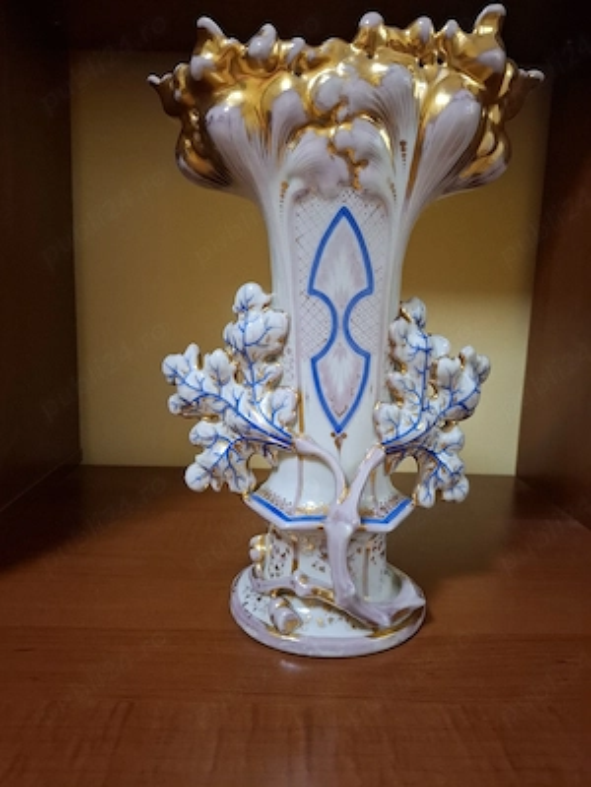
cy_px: 394
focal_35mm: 23
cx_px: 296
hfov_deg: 58.9
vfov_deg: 73.9
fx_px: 524
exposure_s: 1/33
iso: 400
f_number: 1.8
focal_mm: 5.54
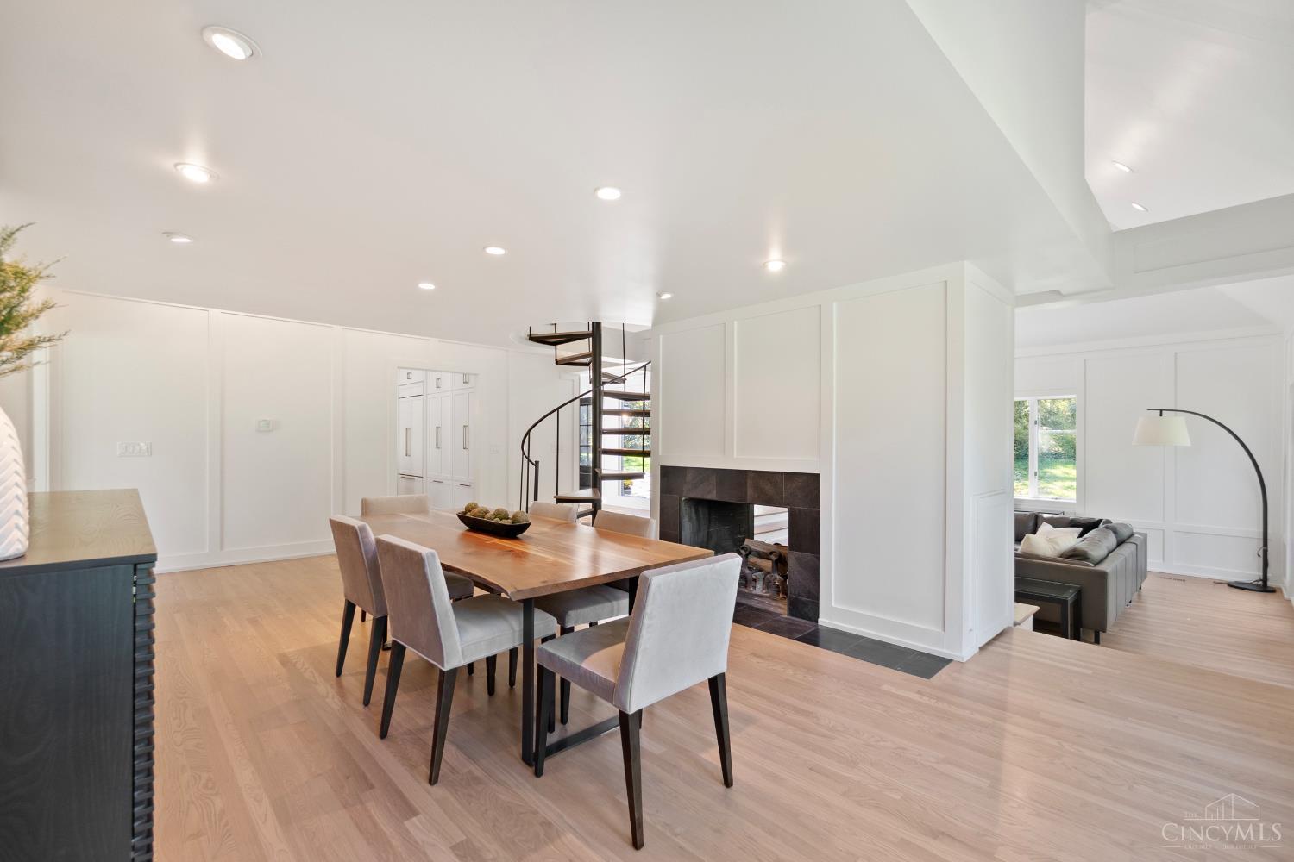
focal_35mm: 15
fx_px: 539
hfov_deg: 100.4
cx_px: 647
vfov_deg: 77.3
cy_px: 431
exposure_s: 1/8
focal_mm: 10
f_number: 4.5
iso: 400
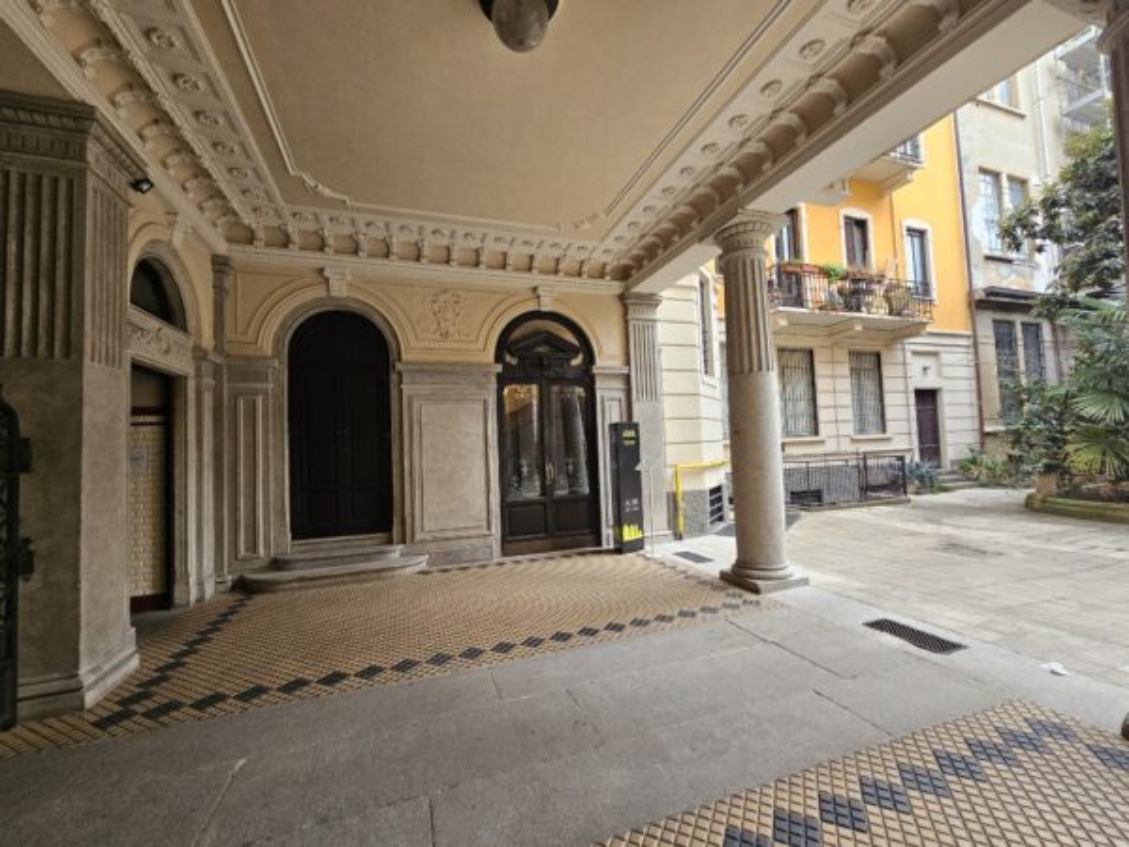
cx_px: 564
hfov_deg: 106.2
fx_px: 424
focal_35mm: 13
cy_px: 424
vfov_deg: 89.9
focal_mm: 2.2
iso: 200
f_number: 2.2
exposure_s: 1/100
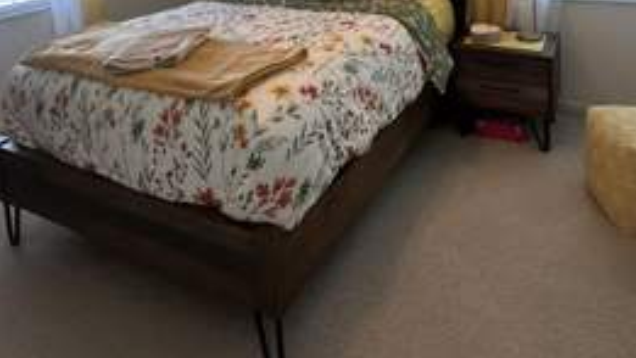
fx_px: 472
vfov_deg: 33.4
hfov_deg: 67.2
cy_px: -77
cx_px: 383
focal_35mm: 28
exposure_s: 1/120
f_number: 2.2
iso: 160
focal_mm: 2.22
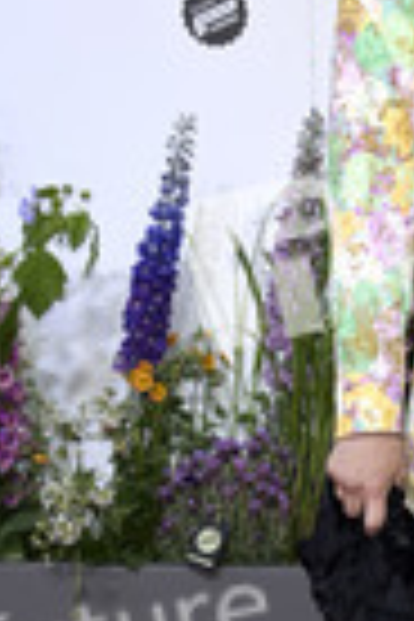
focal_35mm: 139
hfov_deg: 9.7
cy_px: 468
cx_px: 544
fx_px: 2398
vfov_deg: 14.7
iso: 640
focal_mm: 48
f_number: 6.3
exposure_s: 1/200
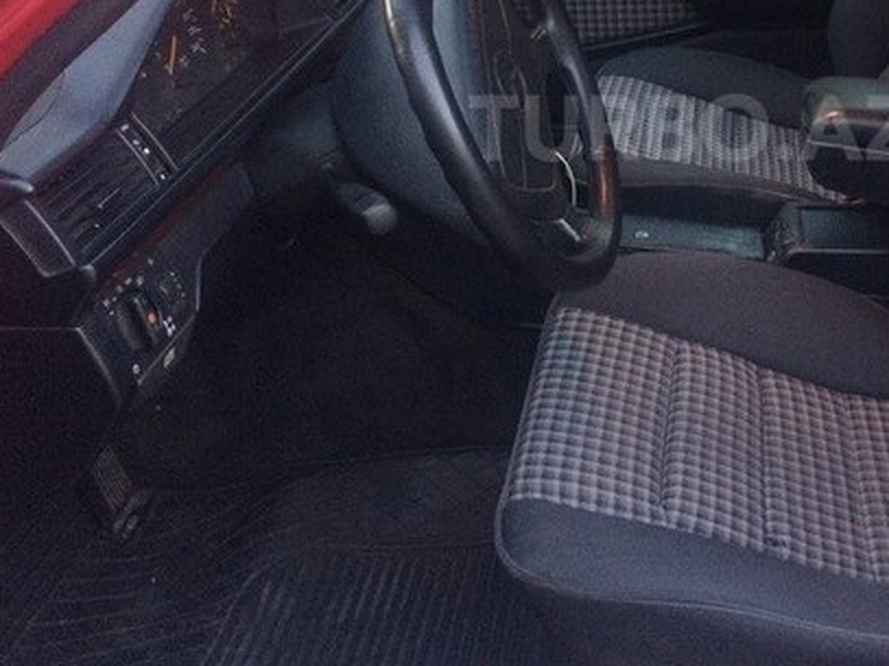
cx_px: 692
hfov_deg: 39.1
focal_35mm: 47
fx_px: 1207
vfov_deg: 30.1
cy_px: 128
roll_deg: +0.7
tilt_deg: -26.4
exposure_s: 1/17
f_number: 2.2
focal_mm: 4.15
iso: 250
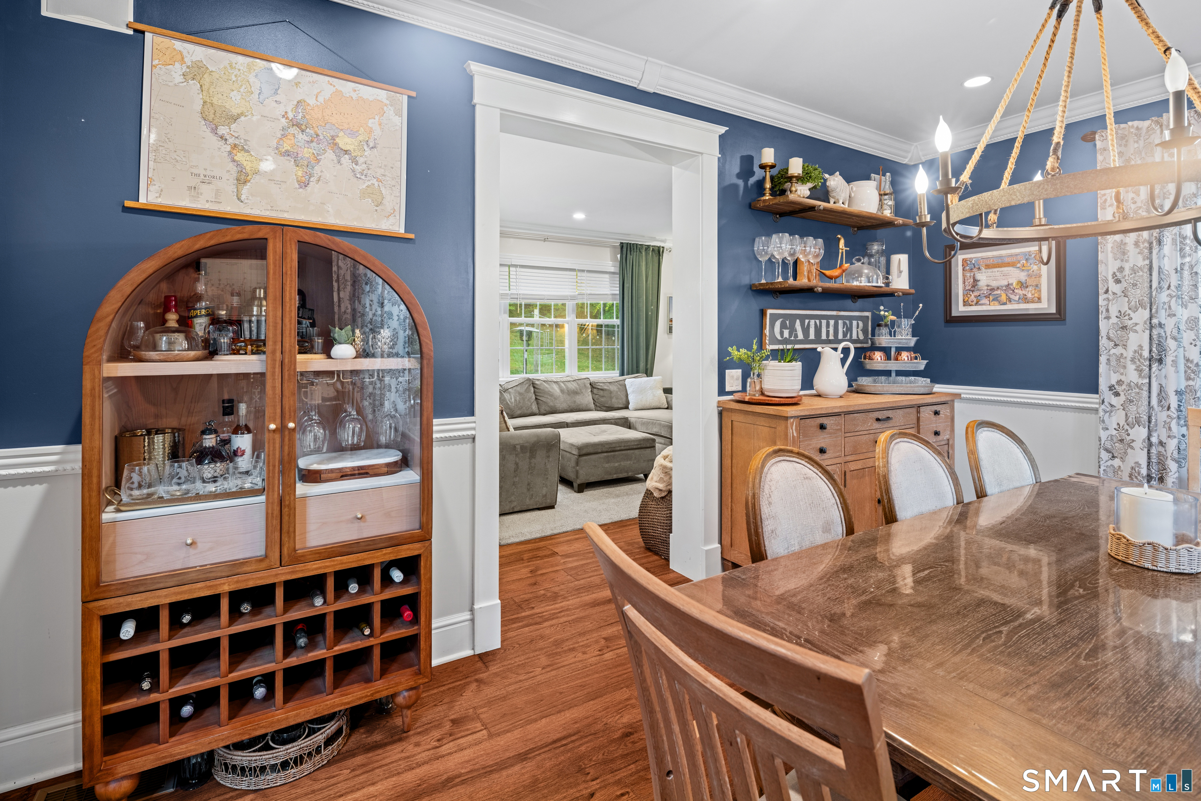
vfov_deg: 70.4
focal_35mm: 17
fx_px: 567
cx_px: 600
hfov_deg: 93.3
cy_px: 400
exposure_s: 5
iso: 400
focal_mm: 17
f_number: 8
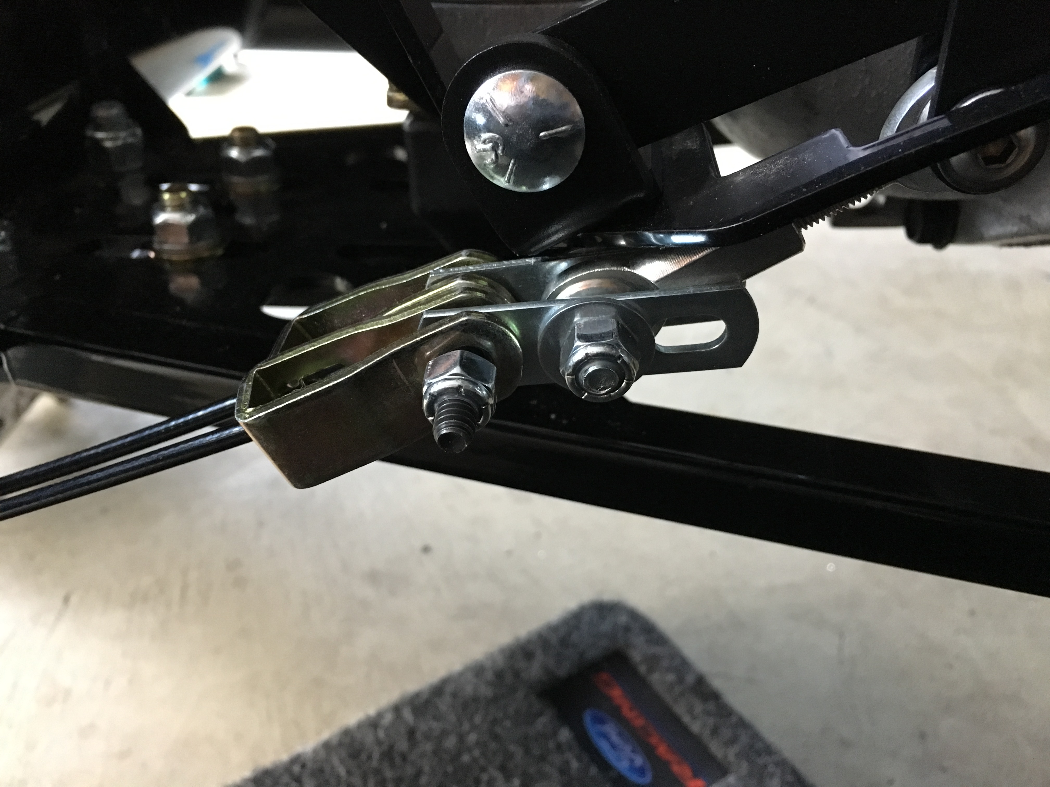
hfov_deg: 61.7
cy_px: 394
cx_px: 525
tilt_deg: -33.6
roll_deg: -1.8
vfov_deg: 48.2
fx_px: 880
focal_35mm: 29
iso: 320
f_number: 2.2
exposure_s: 1/15
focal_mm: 4.15
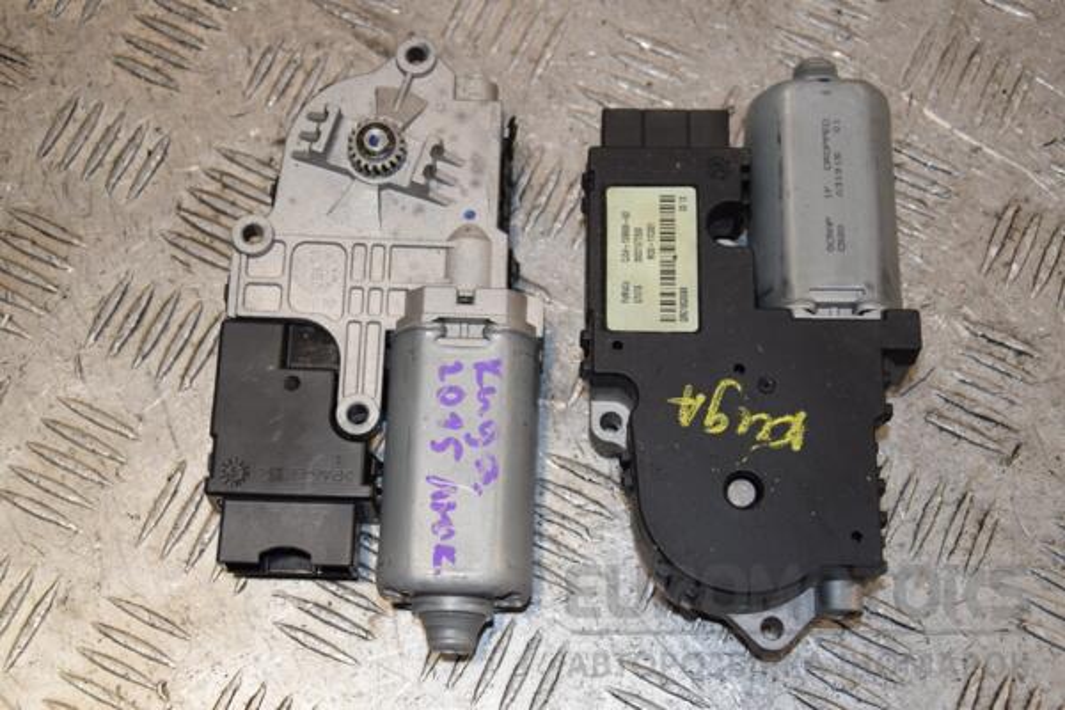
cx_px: 532
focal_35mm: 63
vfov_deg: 21.6
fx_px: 1864
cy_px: 355
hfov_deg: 31.9
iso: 800
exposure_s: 1/200
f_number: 6.3
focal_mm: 42
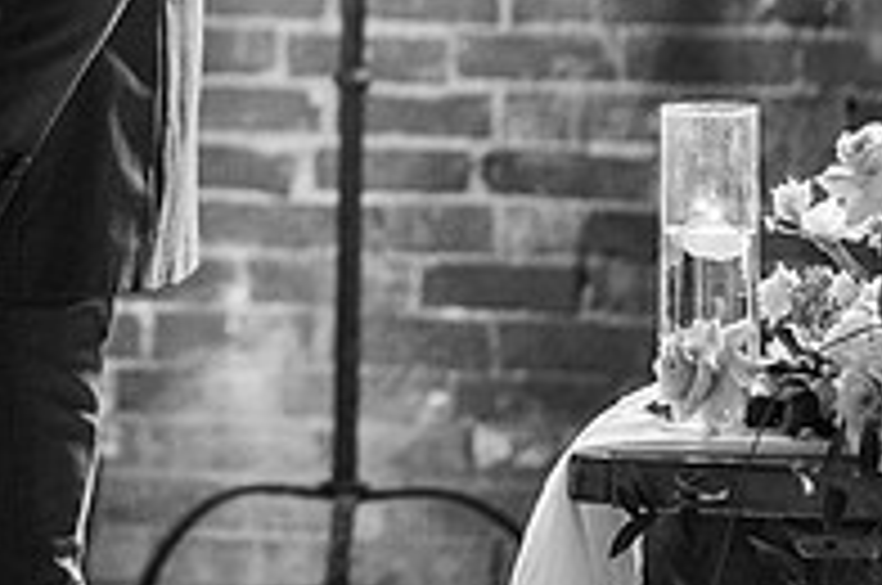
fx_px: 6164
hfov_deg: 8.1
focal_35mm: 252
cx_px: -32
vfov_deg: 5.4
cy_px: -238
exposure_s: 1/200
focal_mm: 85
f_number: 1.8
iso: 1400
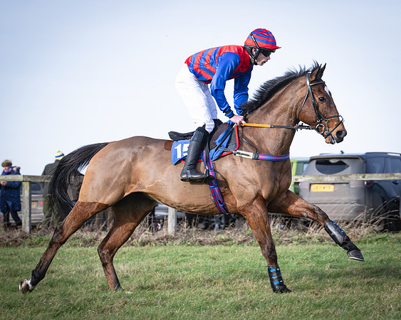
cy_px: 163
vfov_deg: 10.5
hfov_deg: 13.0
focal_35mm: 147
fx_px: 1748
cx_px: 300
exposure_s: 1/1000
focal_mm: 70
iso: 125
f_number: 2.8
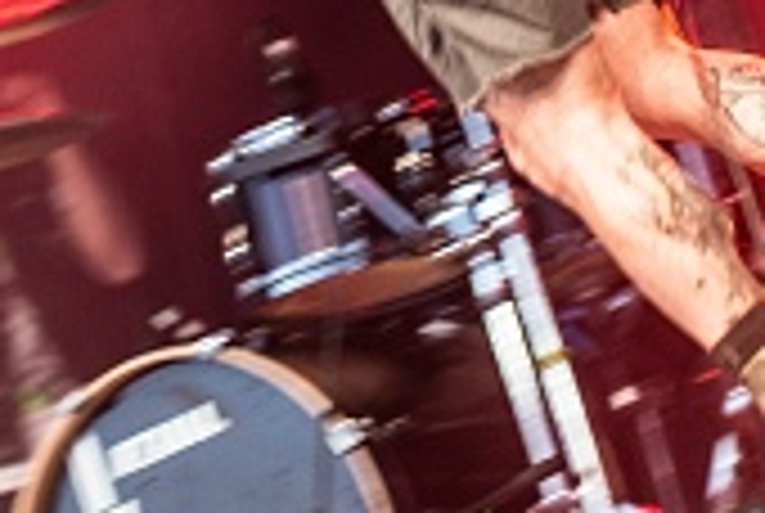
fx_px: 6301
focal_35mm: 296
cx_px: 446
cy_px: -124
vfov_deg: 4.6
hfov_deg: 6.9
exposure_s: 1/100
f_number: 2.8
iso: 200
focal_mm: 70
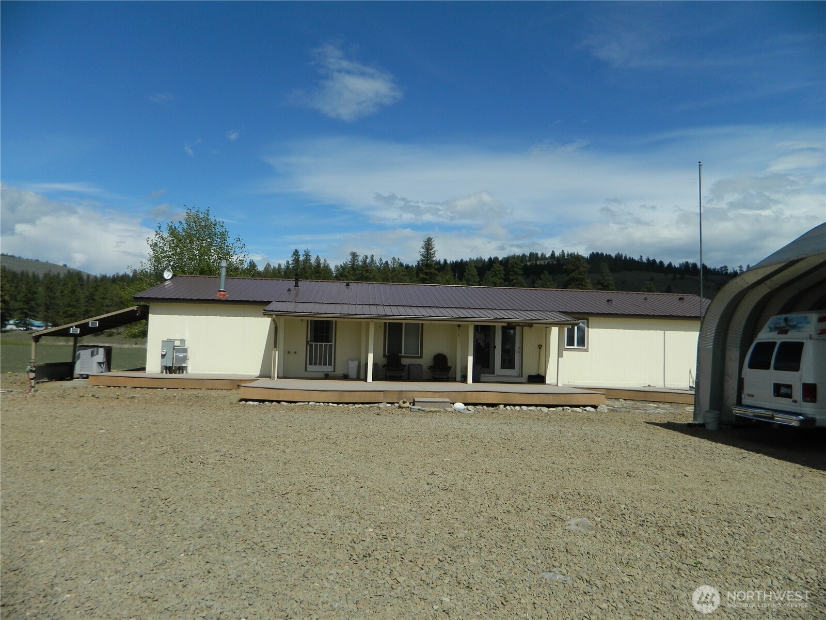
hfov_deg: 69.4
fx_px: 597
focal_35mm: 25
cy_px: 310
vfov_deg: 54.9
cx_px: 413
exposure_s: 1/400
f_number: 8.7
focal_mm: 4.5
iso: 80
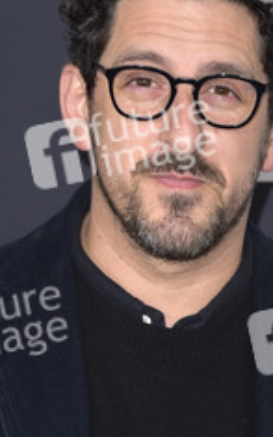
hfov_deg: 5.2
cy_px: 238
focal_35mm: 252
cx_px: 176
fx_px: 2998
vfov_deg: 8.3
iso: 500
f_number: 6.3
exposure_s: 1/200
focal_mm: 145
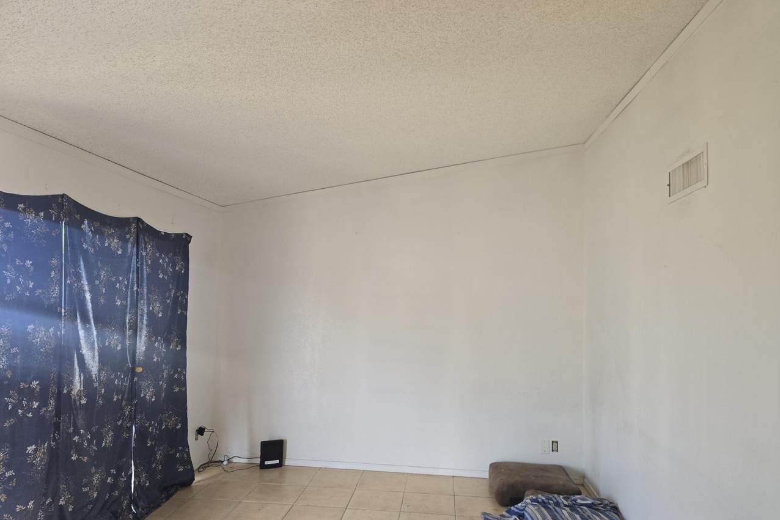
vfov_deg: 53.1
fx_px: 520
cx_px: 391
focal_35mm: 24
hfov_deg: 73.7
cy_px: 276
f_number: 1.7
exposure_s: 1/120
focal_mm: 6.3
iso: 250
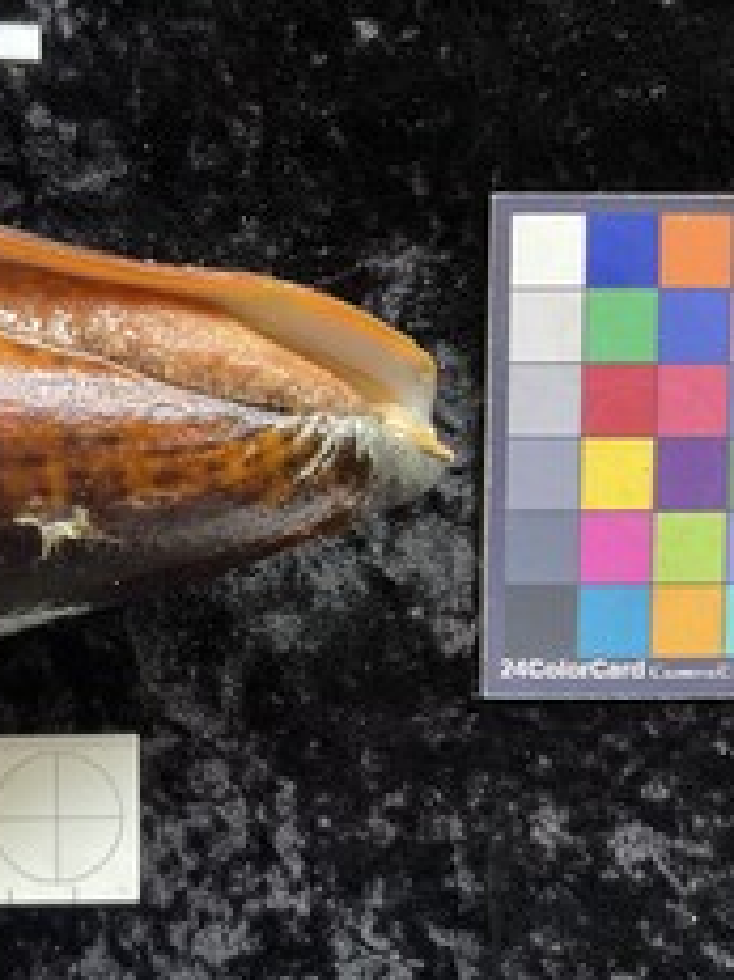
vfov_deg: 43.0
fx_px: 1245
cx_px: 68
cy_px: 482
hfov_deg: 31.3
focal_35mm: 44
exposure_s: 1/40
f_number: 1.8
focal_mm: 3
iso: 250
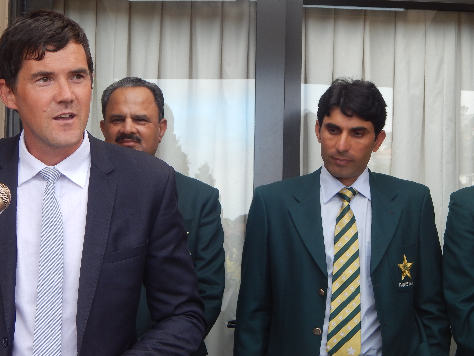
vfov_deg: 17.4
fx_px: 1164
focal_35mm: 85
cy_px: 165
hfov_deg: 23.0
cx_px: 223
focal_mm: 12.3
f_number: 4.1
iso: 125
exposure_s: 1/80
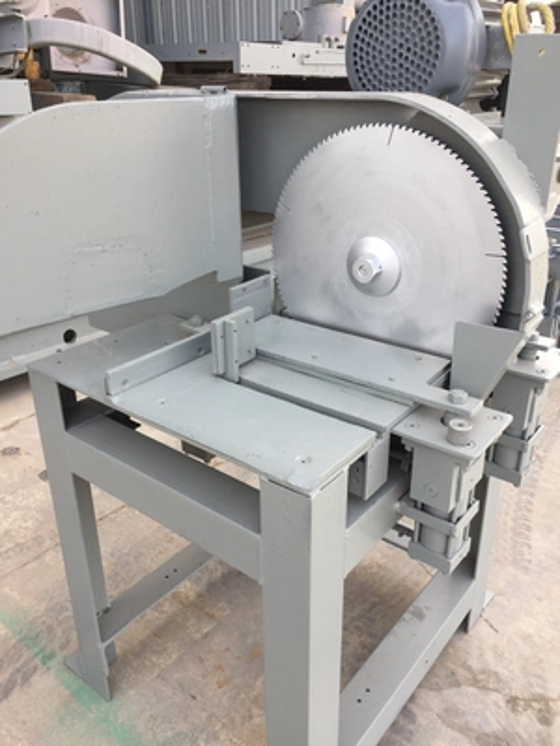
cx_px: 280
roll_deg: -0.1
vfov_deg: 61.7
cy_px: 373
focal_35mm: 29
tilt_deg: -24.5
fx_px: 626
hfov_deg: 48.2
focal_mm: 4.15
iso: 32
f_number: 2.2
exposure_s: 1/221
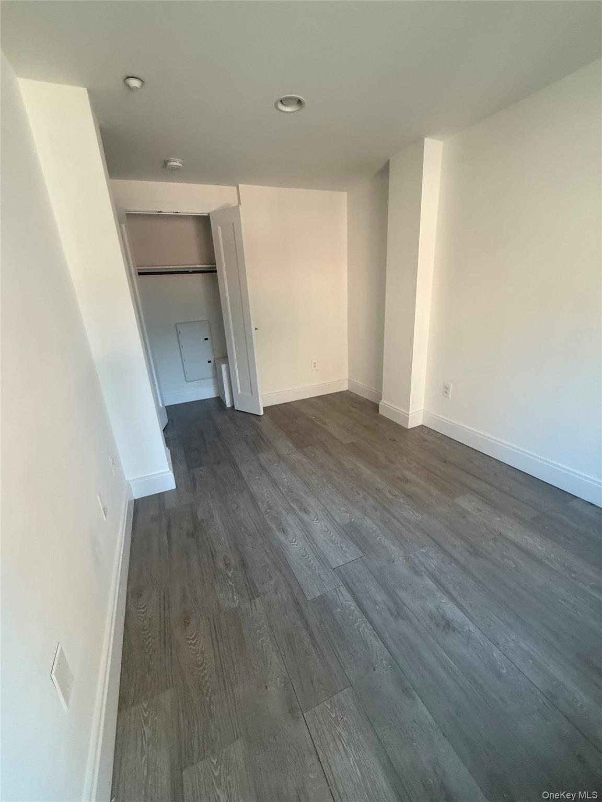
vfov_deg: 102.1
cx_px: 301
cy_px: 401
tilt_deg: -19.4
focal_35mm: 14
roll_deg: +3.8
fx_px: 325
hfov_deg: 85.7
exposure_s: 1/99
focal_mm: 2.22
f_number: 2.2
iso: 320
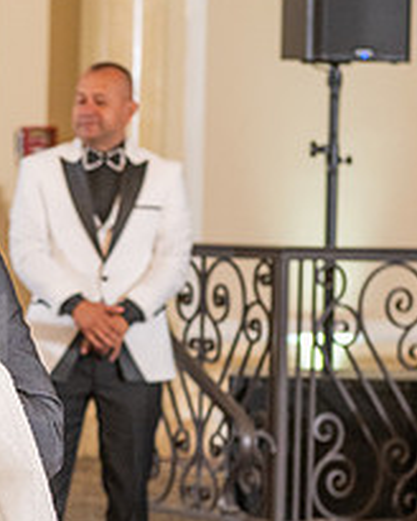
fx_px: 3918
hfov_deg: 6.1
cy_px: 477
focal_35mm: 254
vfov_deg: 7.6
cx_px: -108
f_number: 4
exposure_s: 1/160
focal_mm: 70
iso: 800
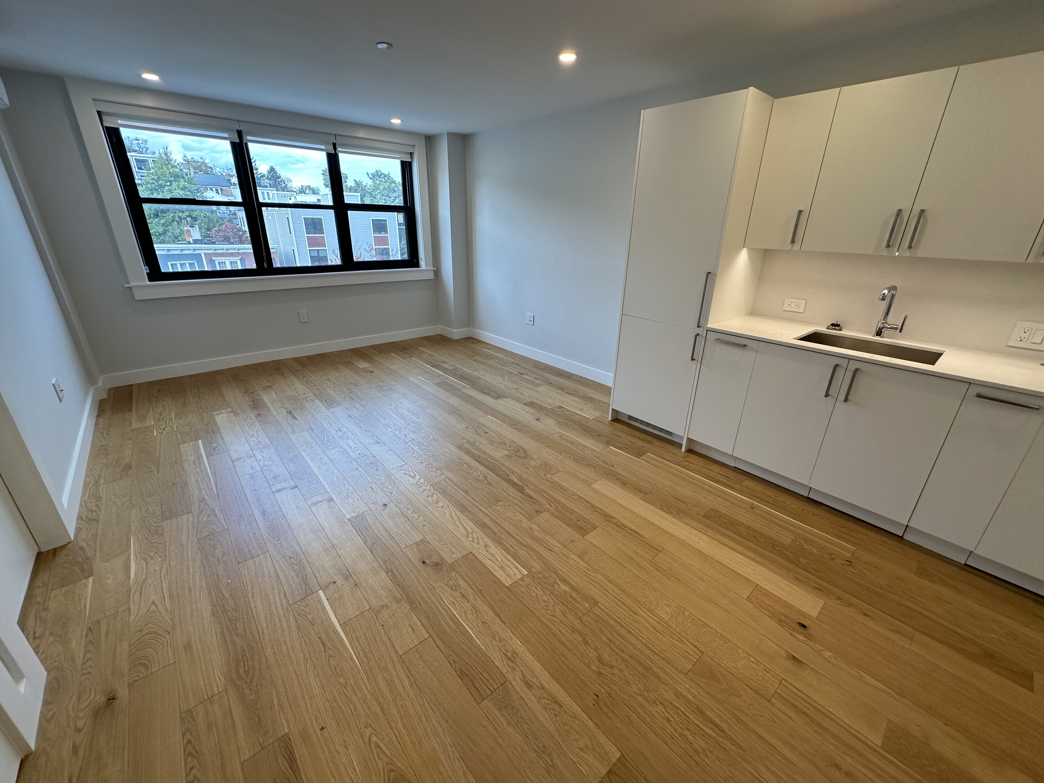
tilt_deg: -22.1
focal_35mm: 14
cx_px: 522
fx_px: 422
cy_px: 392
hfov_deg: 102.1
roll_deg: -1.3
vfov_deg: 85.7
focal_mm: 2.22
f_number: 2.2
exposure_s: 1/120
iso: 100
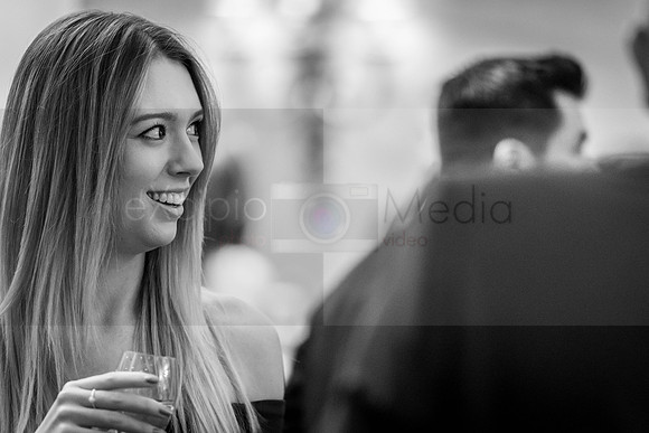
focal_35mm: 216
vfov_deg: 6.4
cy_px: 215
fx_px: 3895
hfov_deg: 9.5
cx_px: 350
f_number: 2.8
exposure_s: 1/50
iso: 6400
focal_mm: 200
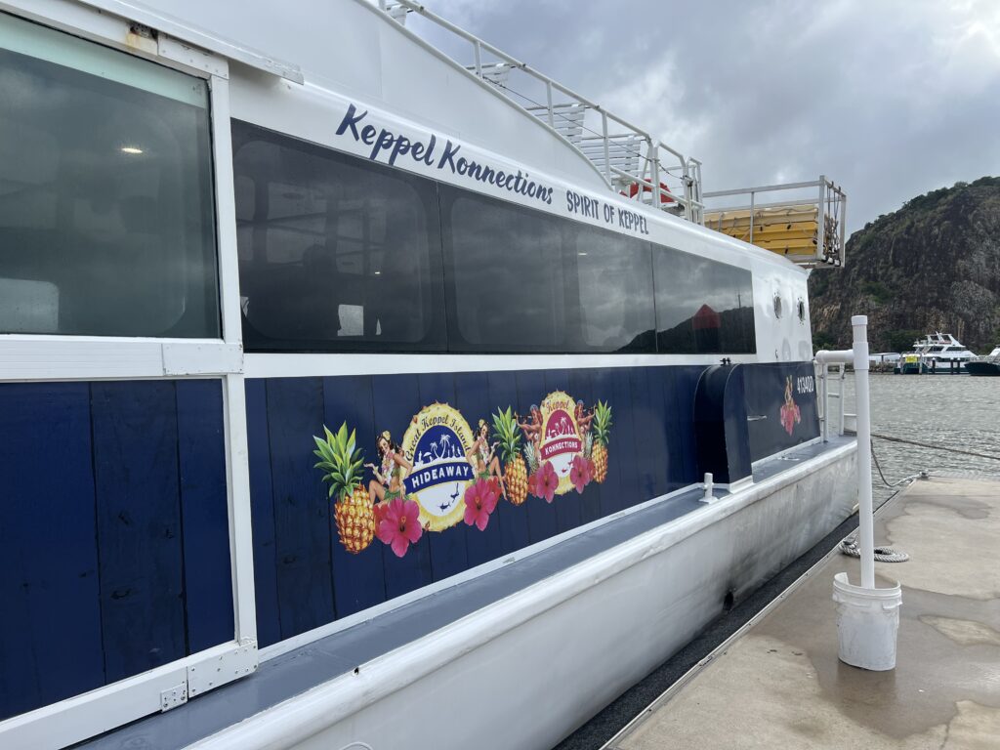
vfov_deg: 53.1
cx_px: 500
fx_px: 751
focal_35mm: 26
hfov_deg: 67.3
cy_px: 375
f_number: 1.5
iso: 50
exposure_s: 1/2695
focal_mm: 5.7
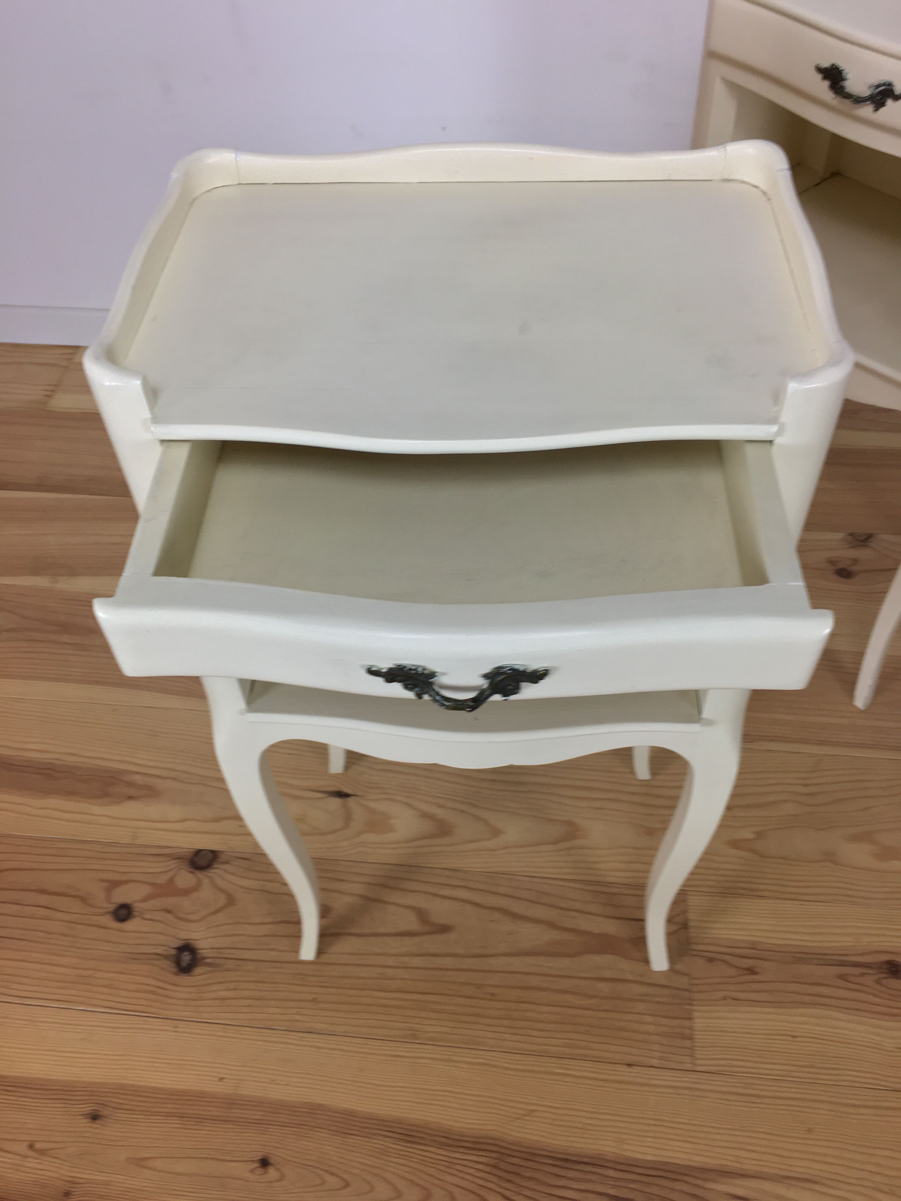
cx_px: 450
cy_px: 600
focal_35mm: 29
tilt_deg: -50.6
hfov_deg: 48.2
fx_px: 1006
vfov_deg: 61.7
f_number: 2.2
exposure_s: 1/33
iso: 32
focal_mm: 4.15
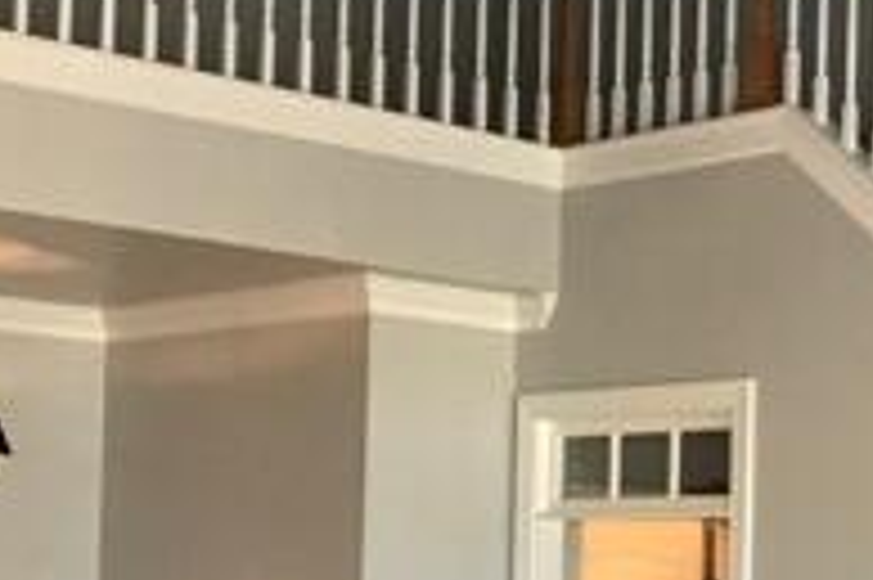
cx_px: 846
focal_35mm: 96
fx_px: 2326
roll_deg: -0.8
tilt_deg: +1.9
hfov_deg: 20.7
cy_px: 580
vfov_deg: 14.0
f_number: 1.8
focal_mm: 3.99
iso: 32
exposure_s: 1/30
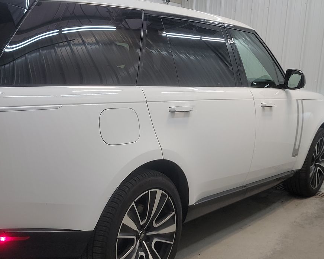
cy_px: 157
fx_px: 412
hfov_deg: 42.3
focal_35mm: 43
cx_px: 104
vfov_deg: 34.7
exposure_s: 1/59
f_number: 1.8
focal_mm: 6.7
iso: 125
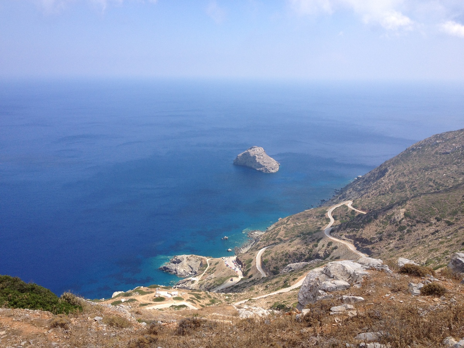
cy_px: 174
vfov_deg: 40.7
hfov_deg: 52.6
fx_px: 469
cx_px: 232
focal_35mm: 35
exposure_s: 1/1623
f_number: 2.4
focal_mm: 4.28
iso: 50
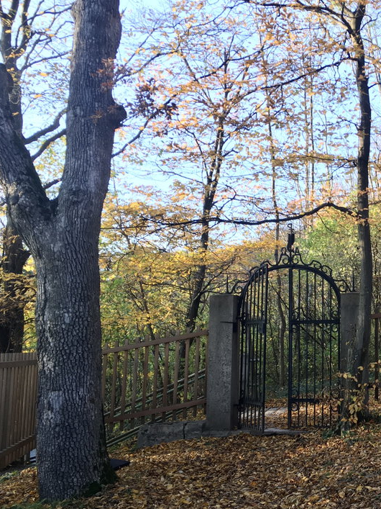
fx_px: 617
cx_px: 364
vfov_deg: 44.8
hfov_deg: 32.1
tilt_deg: +8.6
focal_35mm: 42
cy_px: 264
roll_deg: +0.2
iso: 32
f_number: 2.2
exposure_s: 1/100
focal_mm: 4.15
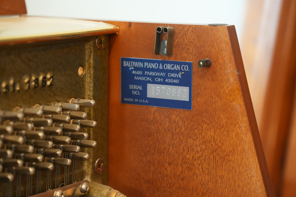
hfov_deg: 19.5
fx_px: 863
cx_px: 148
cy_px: 98
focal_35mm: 105
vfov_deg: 13.0
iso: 4000
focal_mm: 70
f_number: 2.8
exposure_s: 1/125
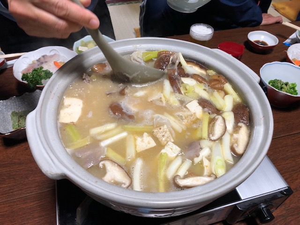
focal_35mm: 28
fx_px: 243
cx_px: 150
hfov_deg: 63.4
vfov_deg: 49.7
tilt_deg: -49.5
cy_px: 112
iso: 40
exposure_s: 1/20
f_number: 1.8
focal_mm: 3.99
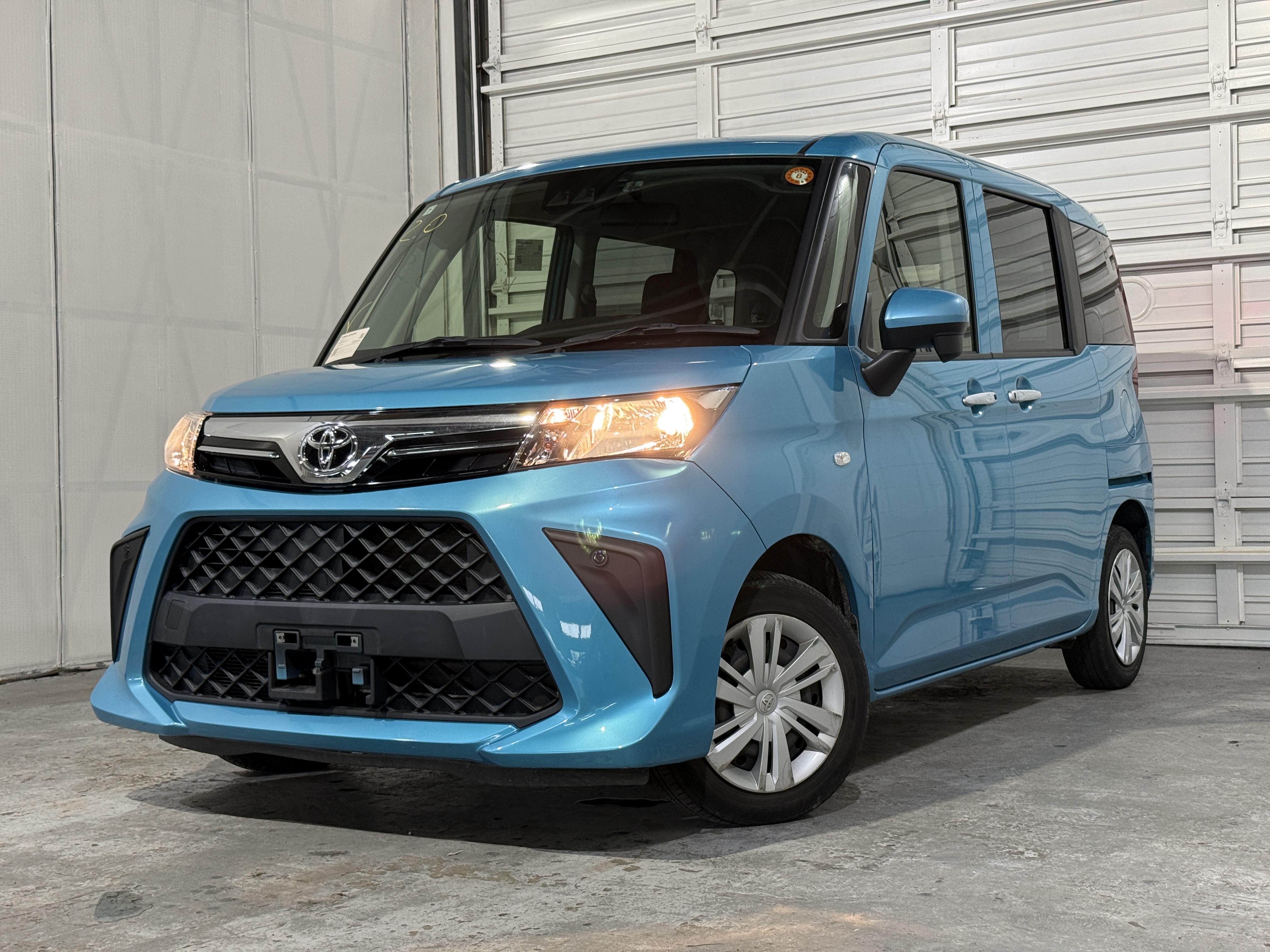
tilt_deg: -0.3
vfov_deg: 30.3
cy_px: 476
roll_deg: +0.8
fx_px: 1761
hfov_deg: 39.7
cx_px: 635
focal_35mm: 48
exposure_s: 1/60
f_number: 1.78
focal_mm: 6.76
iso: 125
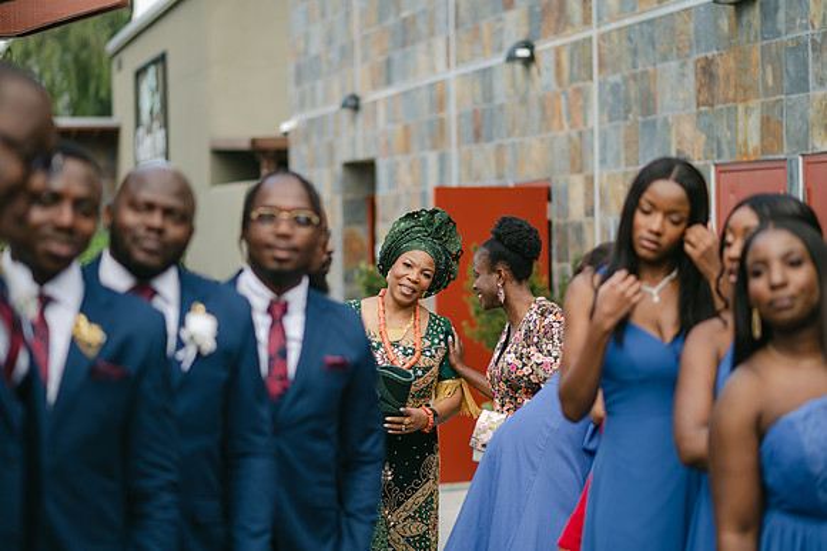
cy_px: 276
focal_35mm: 88
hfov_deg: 23.2
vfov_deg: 15.6
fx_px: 2012
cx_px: 414
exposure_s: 1/800
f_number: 2
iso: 100
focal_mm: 85
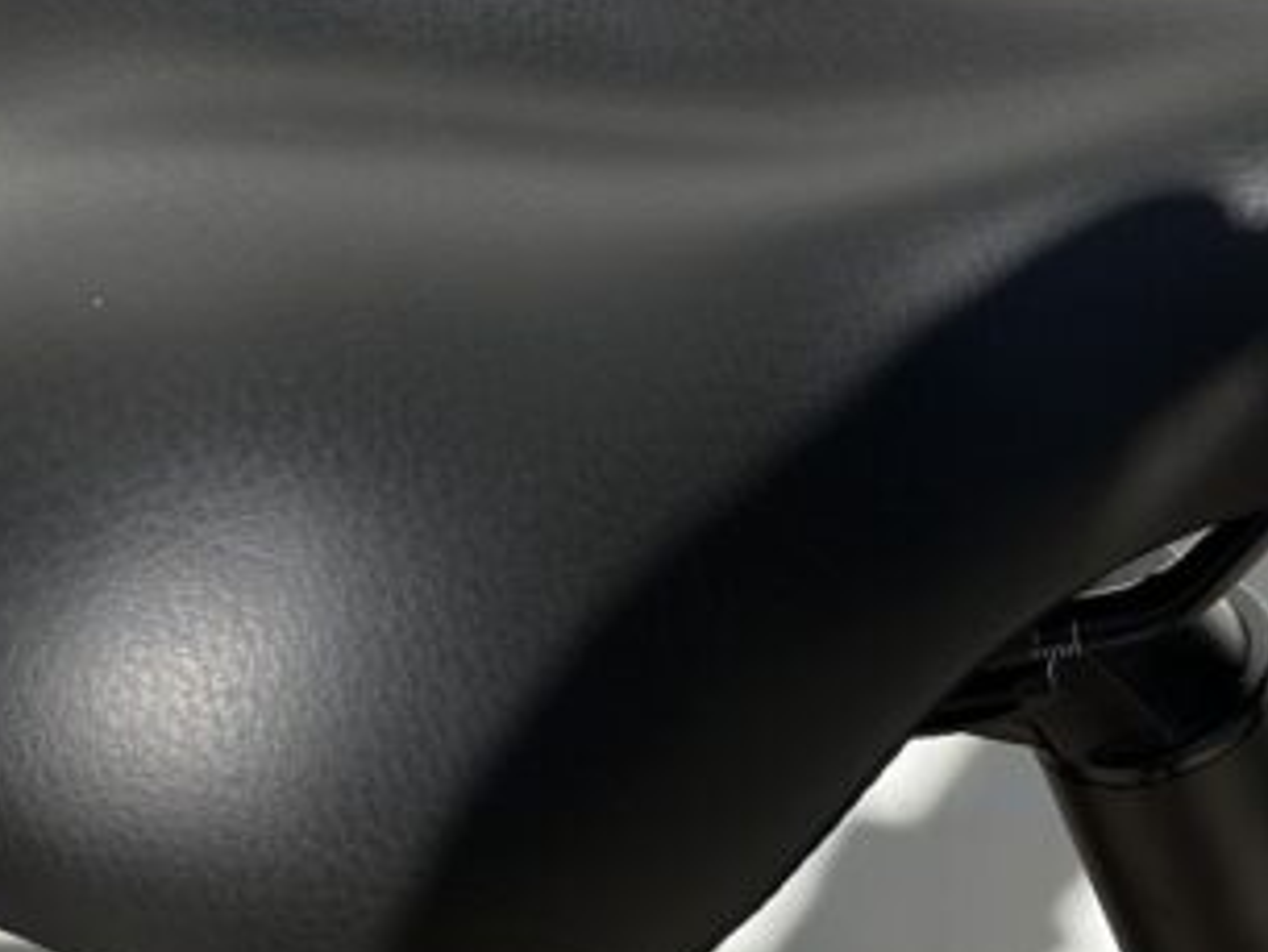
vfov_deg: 9.0
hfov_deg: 12.0
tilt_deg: -43.3
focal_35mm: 164
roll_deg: -1.9
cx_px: 894
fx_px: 6010
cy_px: 162
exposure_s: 1/1908
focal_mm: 9
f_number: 2.8
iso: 32
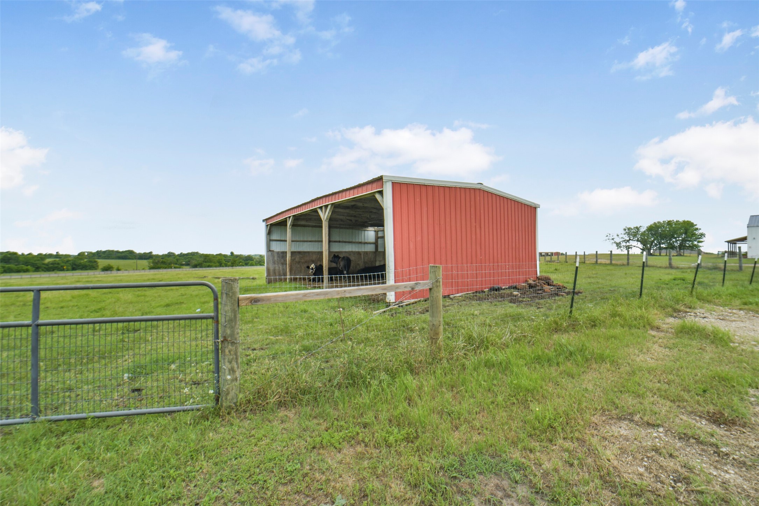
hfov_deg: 104.2
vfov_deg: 81.2
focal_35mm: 14
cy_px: 253
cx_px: 380
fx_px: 295
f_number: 11
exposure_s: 1/500
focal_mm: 14
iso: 500
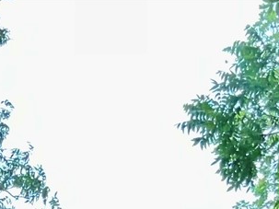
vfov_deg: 6.6
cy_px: 704
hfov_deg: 10.1
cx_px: 39
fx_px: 1579
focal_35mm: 196
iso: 20
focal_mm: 3
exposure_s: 1/120
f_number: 1.8
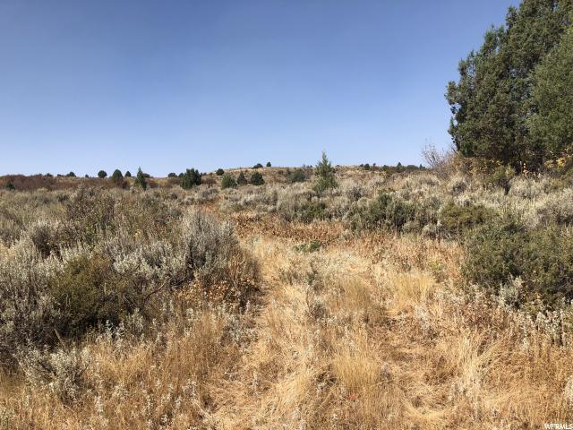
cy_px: 215
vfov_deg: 48.2
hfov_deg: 61.7
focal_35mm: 29
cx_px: 286
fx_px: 480
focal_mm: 3.99
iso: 20
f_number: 1.8
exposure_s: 1/2183
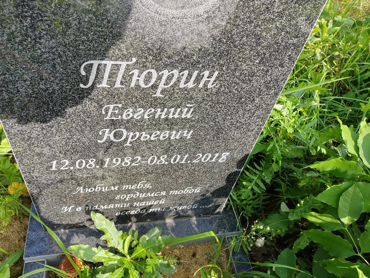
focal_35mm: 28
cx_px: 185
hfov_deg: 63.4
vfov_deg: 49.7
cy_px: 139
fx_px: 299
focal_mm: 5.52
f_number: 1.9
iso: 100
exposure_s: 1/570
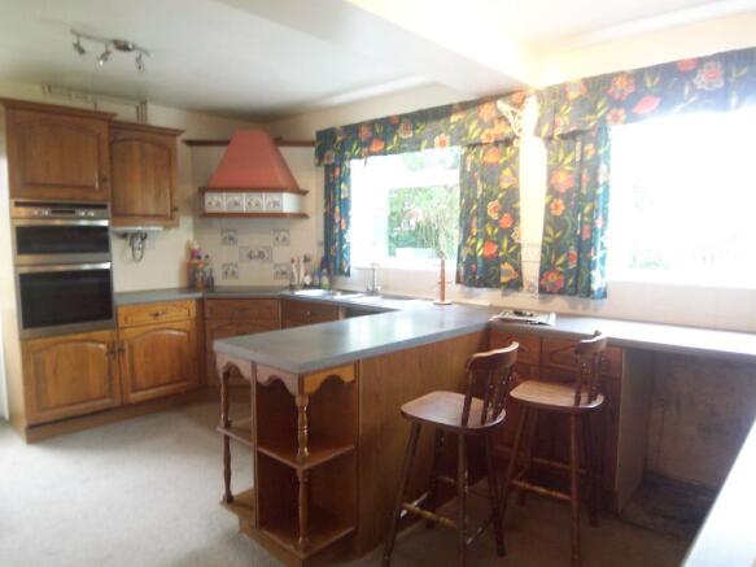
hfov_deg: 73.9
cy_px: 284
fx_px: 502
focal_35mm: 23
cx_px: 378
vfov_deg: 58.9
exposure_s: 1/8
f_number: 2.8
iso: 200
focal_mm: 3.8
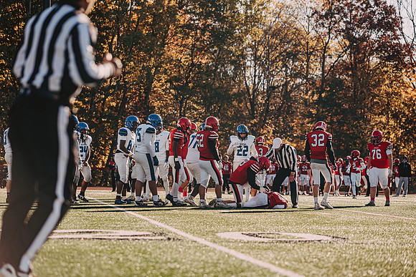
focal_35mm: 116
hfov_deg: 17.6
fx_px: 1341
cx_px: 208
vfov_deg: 11.8
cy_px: 138
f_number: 3.2
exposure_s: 1/2000
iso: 250
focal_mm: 116
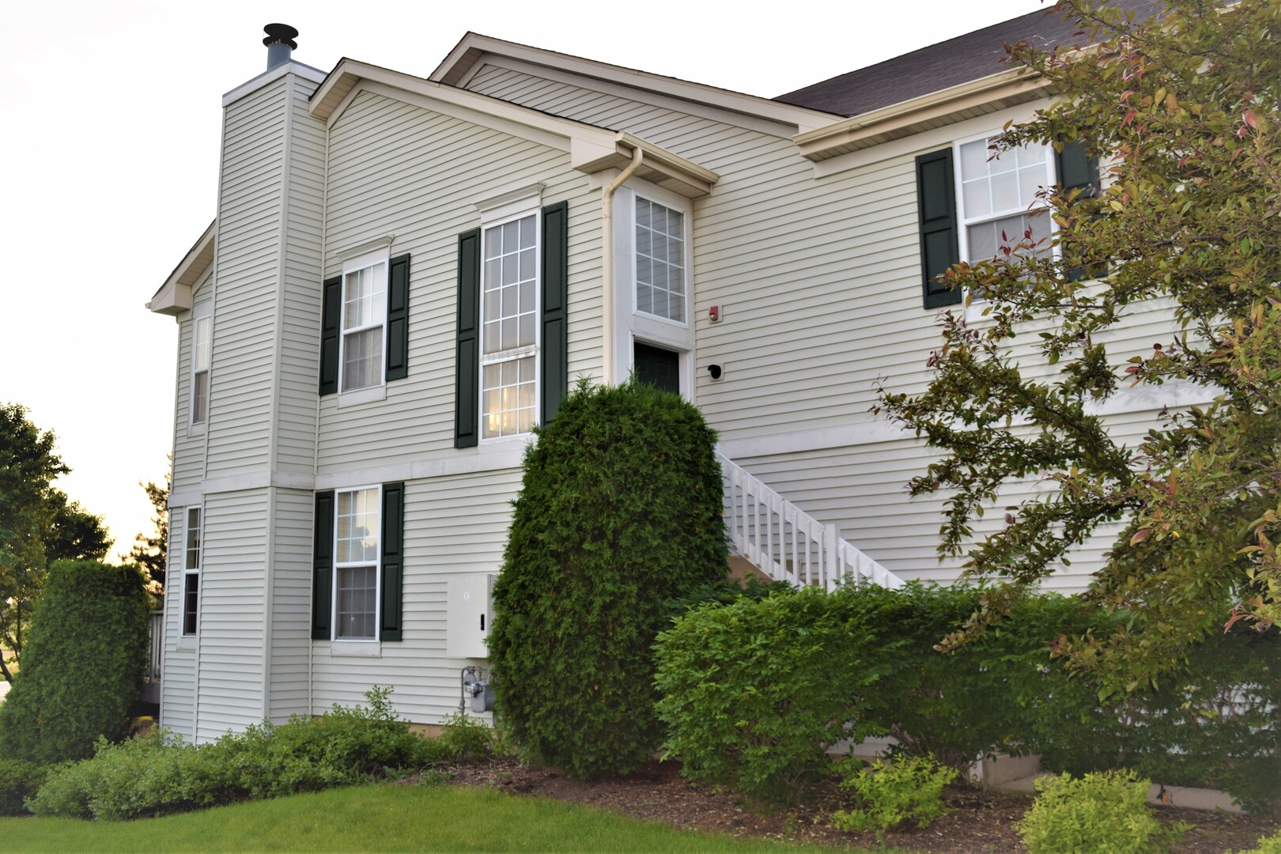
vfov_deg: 40.0
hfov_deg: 57.2
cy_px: 427
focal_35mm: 33
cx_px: 640
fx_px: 1174
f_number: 5.6
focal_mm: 22
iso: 180
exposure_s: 1/125
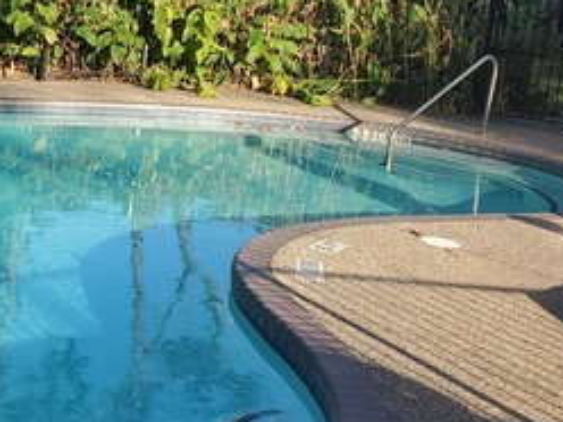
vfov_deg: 20.9
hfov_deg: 24.7
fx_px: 1138
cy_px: 125
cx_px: -135
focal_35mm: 70
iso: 50
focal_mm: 4.3
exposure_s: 1/613
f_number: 2.4
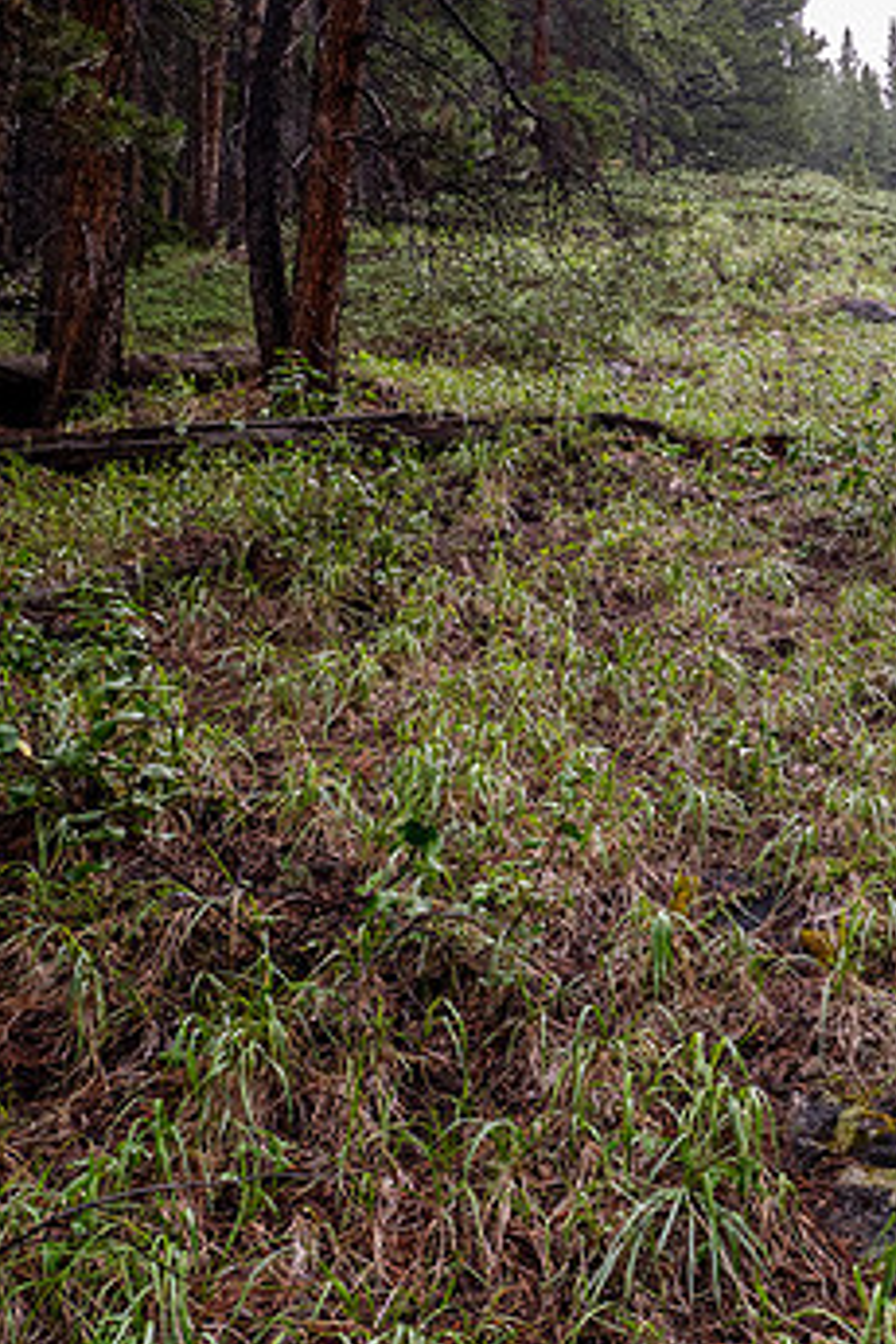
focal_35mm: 42
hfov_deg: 28.1
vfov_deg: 46.4
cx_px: 1064
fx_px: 1568
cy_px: 695
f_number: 8
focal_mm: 12
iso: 400
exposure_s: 1/60
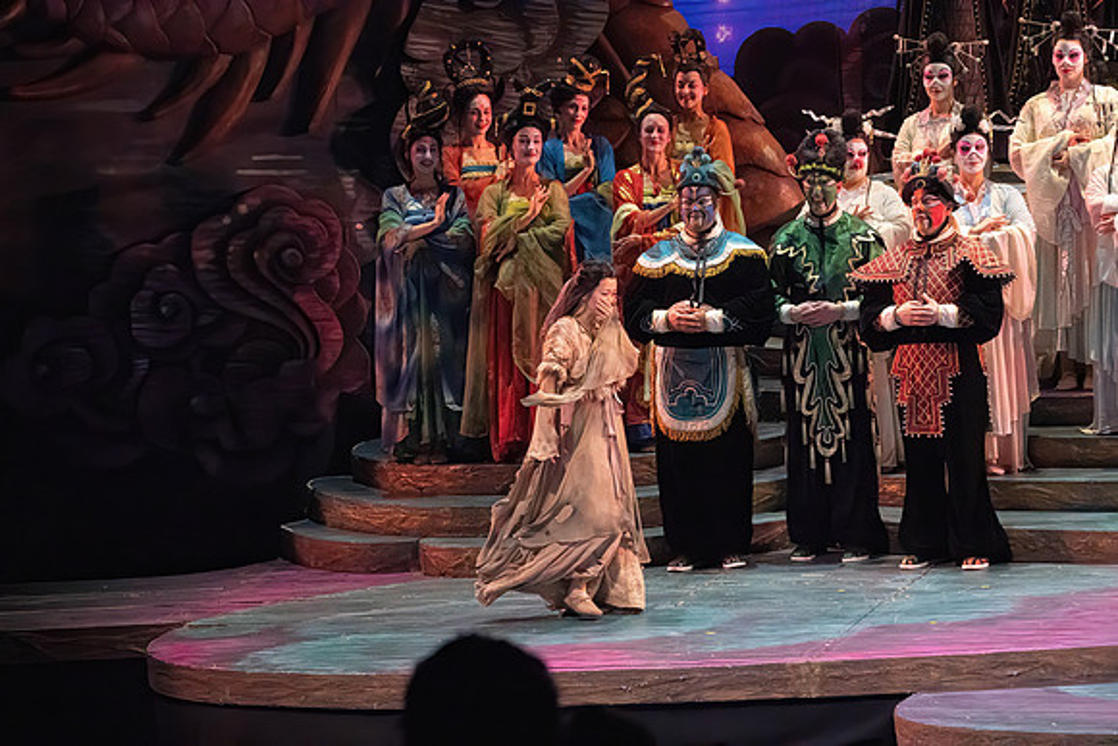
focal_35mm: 200
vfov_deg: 6.9
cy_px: 373
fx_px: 6212
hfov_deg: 10.3
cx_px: 559
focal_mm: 200
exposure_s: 1/1000
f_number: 10
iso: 20000
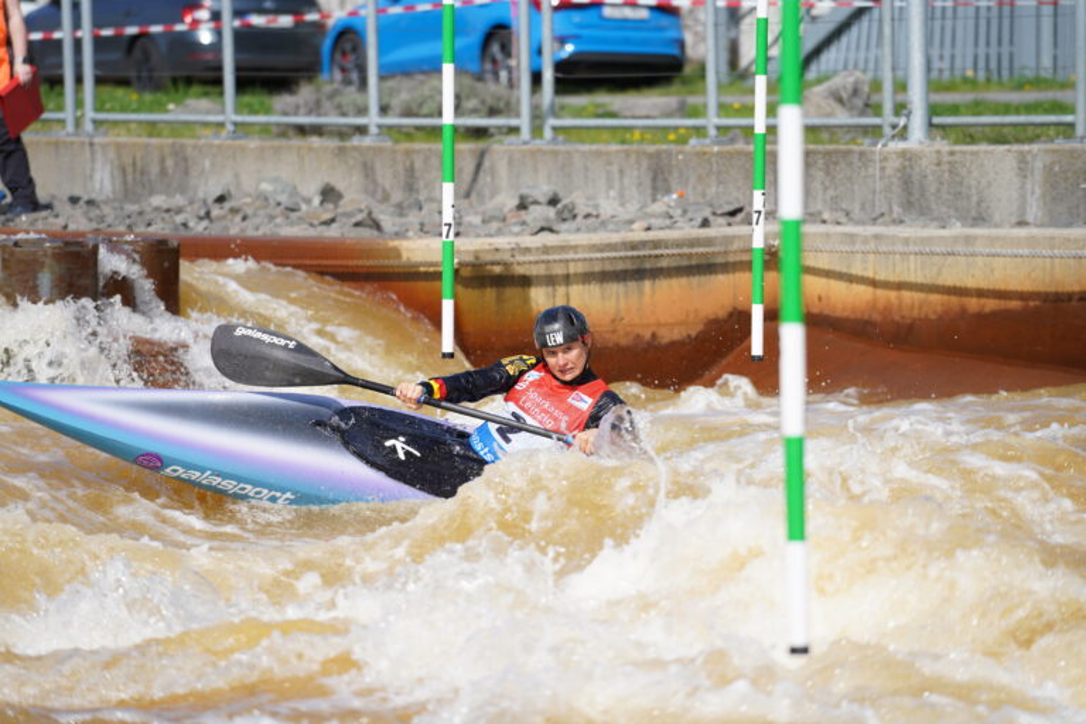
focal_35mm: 191
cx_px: 543
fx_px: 5761
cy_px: 362
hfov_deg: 10.8
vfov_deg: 7.2
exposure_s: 1/1600
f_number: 4
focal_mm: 191
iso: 200
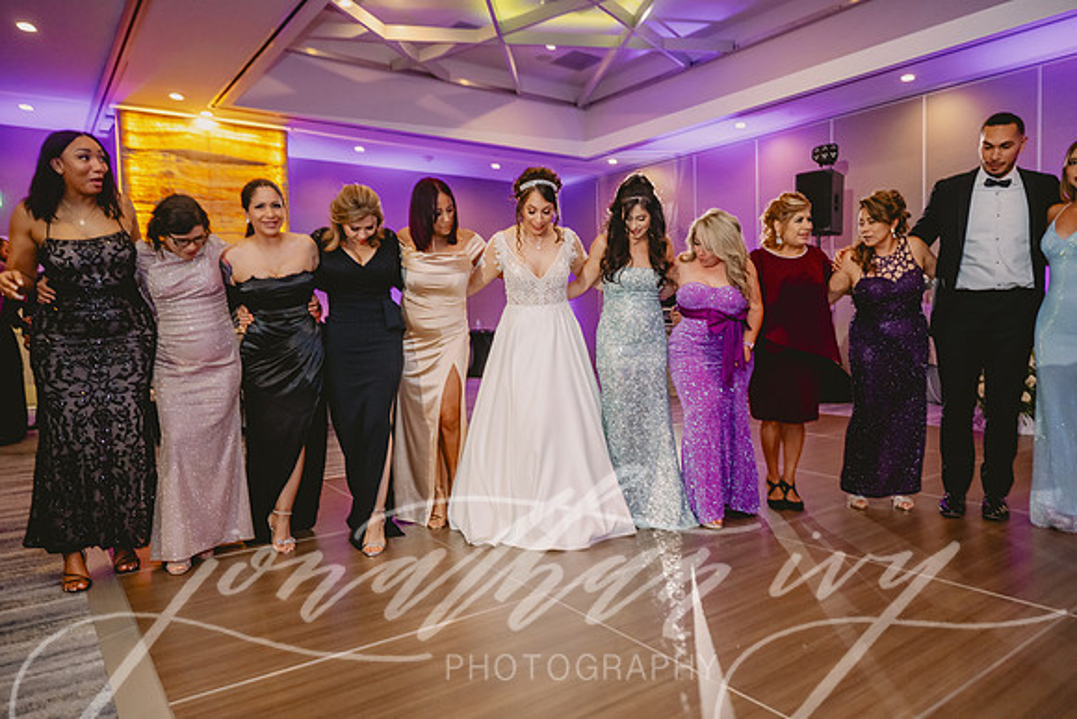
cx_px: 538
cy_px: 360
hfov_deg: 73.7
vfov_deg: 53.2
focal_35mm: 24
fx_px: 718
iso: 2500
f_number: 2.8
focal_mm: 24
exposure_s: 1/125
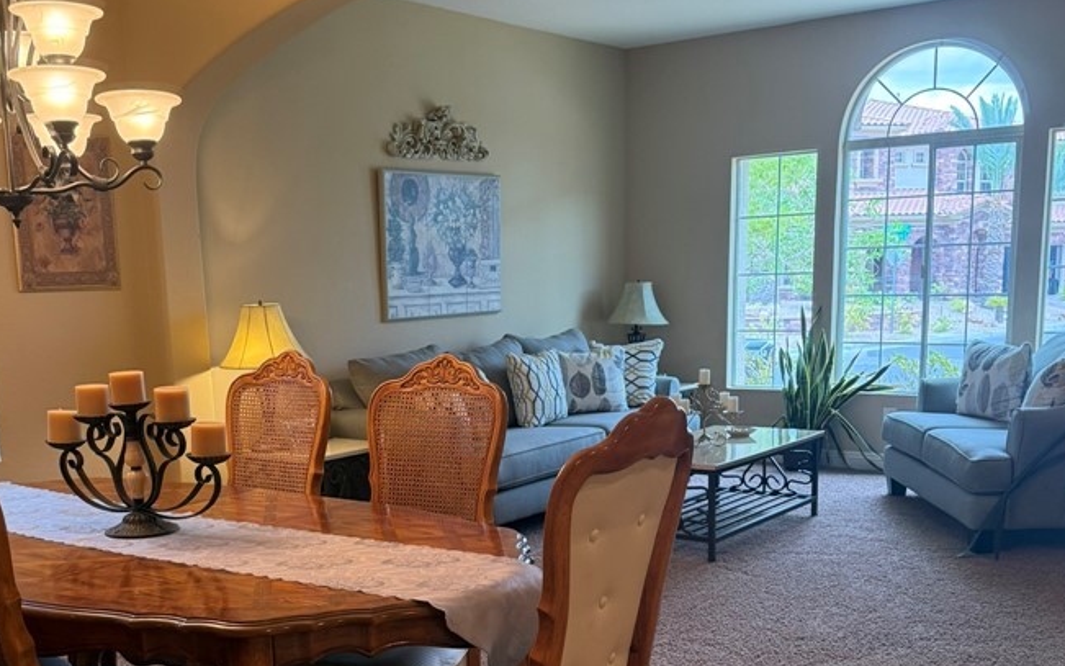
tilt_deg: -10.1
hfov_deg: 49.1
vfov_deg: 31.5
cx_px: 461
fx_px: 1161
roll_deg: +1.5
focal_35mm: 40
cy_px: 489
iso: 200
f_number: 1.78
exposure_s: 1/60
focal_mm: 6.76
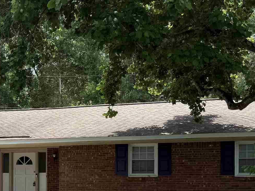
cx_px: 5
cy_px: 174
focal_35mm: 75
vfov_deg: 19.3
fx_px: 552
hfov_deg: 24.9
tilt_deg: +0.8
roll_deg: +0.3
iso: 80
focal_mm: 6.76
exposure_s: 1/2525
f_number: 1.78
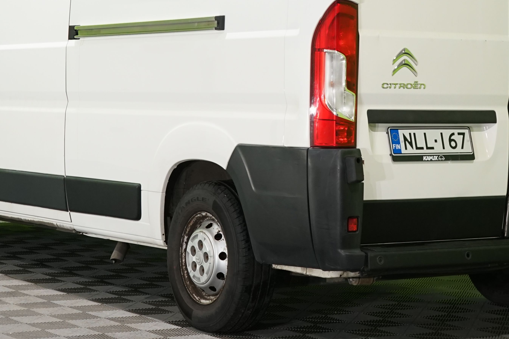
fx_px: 1484
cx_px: 280
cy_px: 2
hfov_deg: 19.5
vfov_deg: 12.9
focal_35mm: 105
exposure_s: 1/30
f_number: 5.6
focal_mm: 47
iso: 800
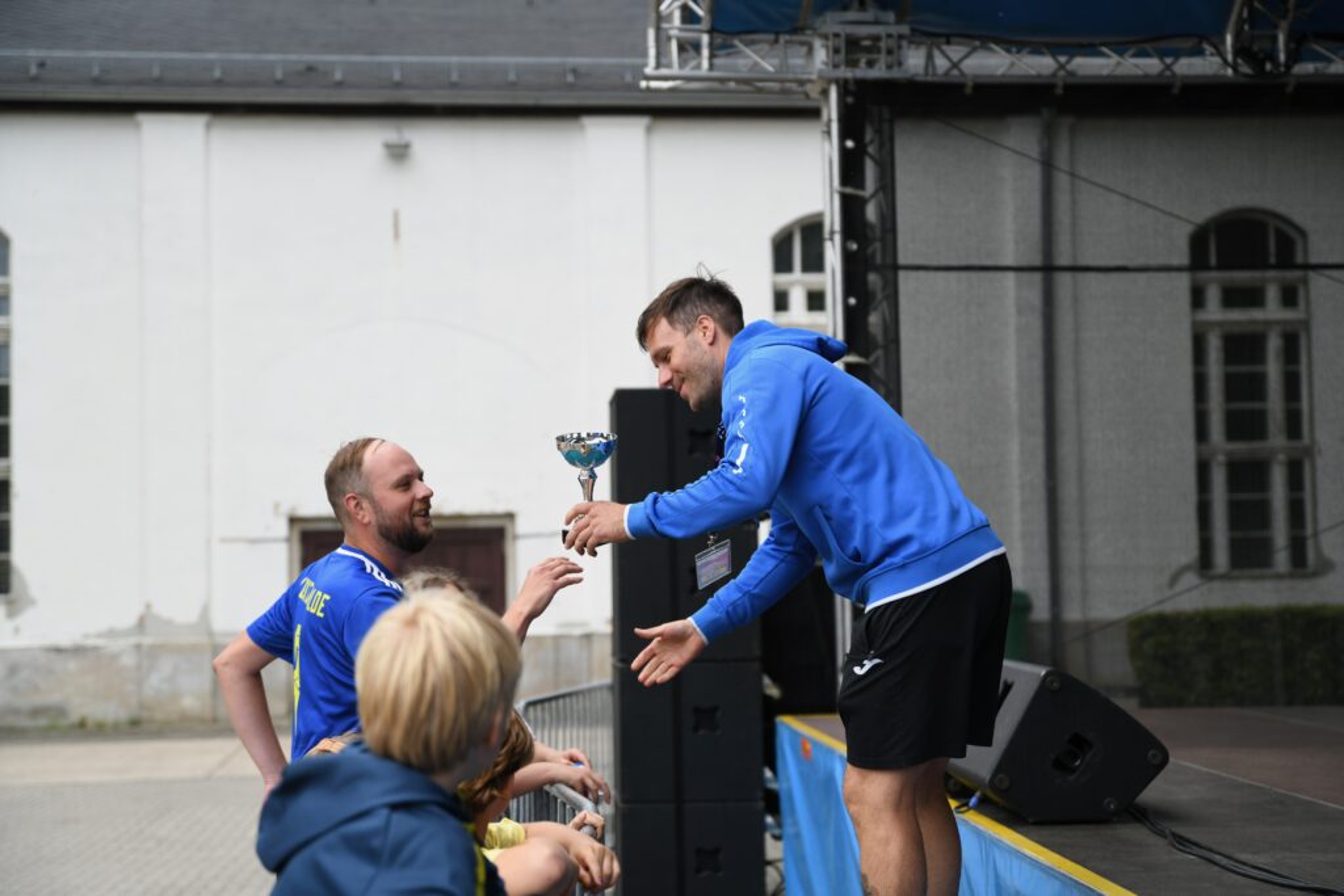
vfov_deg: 24.2
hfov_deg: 35.6
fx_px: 2091
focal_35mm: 56
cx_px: 672
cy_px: 448
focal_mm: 56
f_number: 2.8
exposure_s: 1/1600
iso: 320
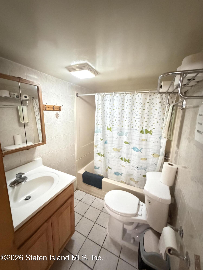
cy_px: 135
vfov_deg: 102.1
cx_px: 102
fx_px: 109
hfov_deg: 85.7
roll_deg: -0.6
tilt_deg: -12.2
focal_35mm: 14
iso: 2500
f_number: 2.2
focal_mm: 2.22
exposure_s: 1/30
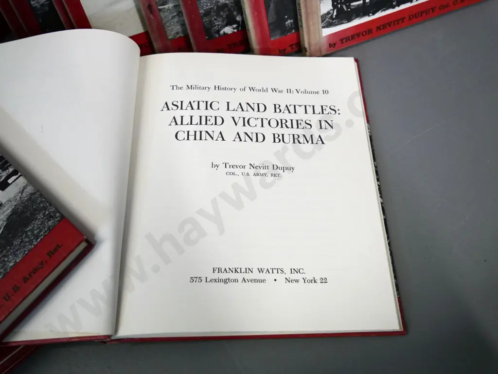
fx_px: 489
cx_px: 249
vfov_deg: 41.8
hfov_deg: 54.0
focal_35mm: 34
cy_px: 187
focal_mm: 17
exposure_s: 1/125
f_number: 4
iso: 1600
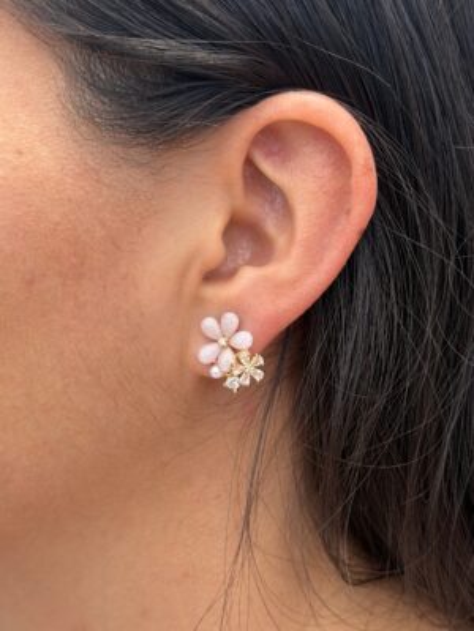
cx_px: 237
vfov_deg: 39.7
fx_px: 876
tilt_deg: -11.6
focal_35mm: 48
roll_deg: +0.8
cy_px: 316
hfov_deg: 30.3
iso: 64
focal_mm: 6.76
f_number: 1.78
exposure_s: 1/962
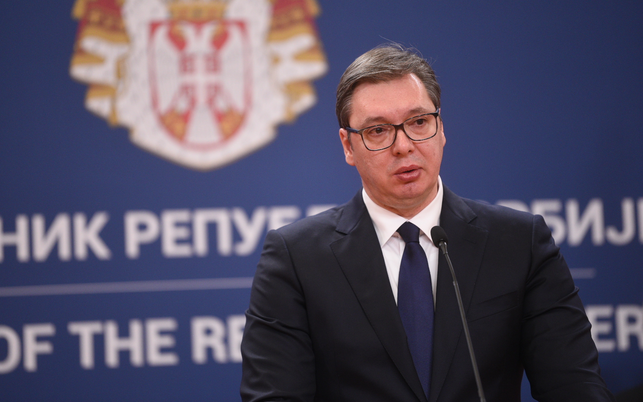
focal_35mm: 205
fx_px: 3593
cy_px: 190
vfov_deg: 6.4
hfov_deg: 10.2
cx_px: 321
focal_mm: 200
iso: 1600
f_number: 2.8
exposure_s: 1/320
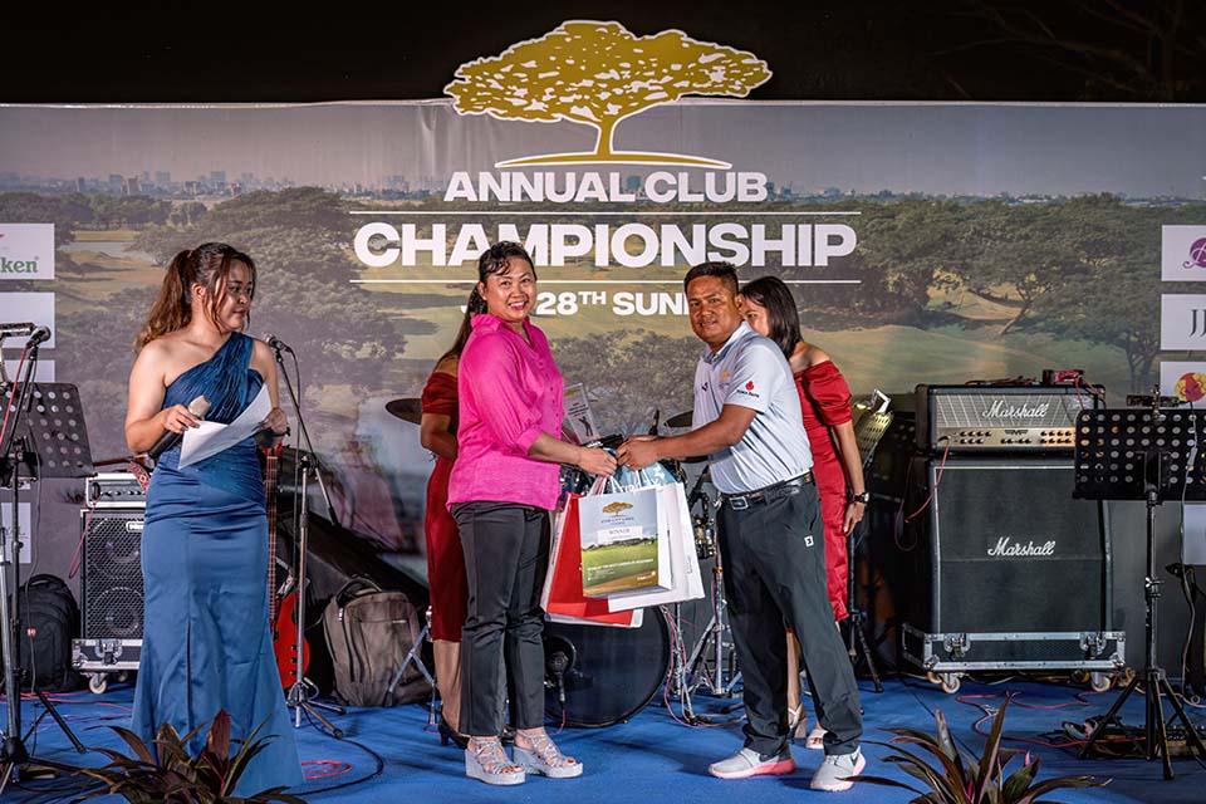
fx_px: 1708
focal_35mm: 51
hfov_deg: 38.9
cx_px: 603
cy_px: 402
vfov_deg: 26.5
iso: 1250
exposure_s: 1/200
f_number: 5.6
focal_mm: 51
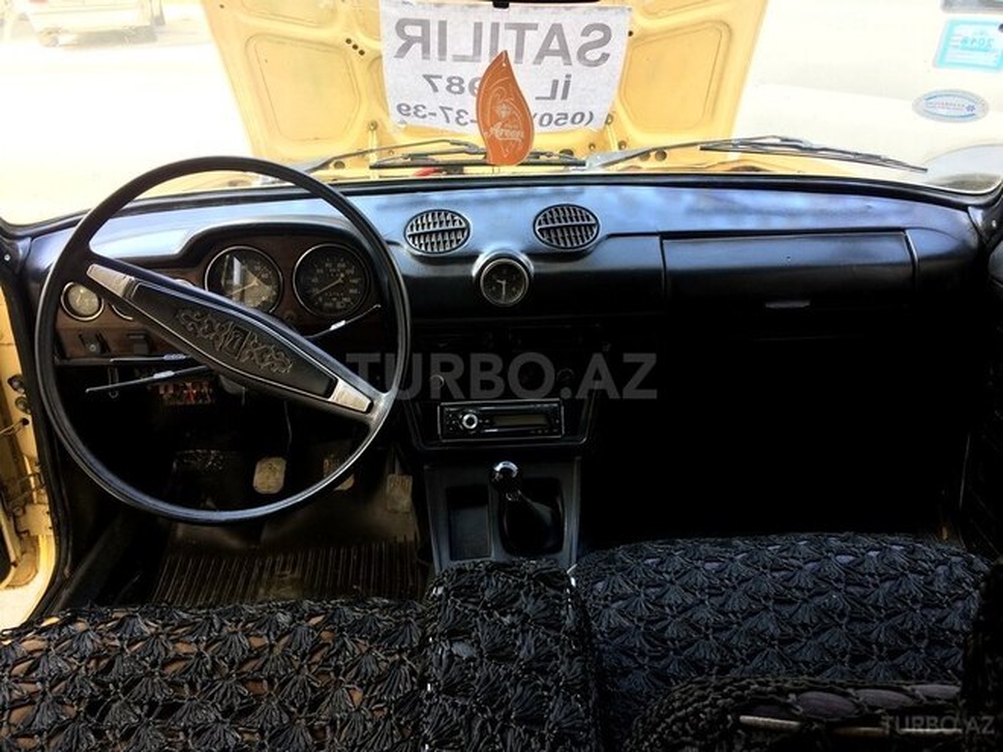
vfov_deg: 48.2
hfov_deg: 61.7
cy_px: 376
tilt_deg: -28.1
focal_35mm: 29
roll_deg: -1.2
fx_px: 840
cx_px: 502
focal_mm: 4.15
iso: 64
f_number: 2.2
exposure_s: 1/100
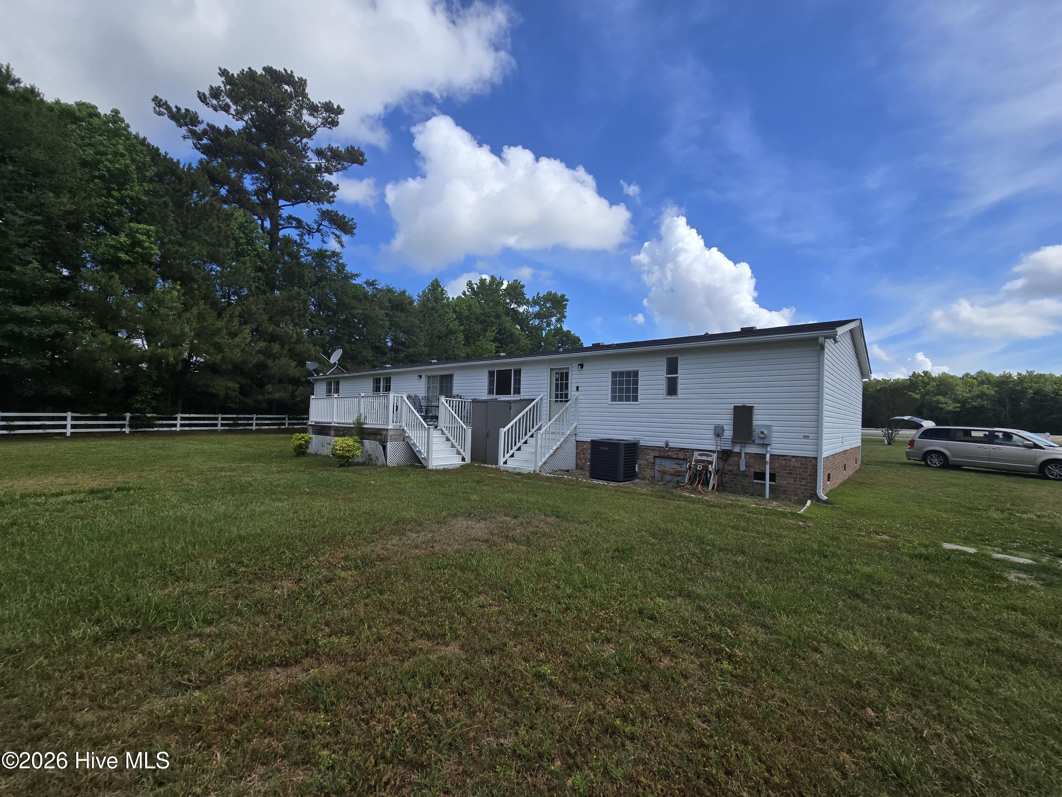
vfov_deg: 89.9
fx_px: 399
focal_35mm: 13
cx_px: 531
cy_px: 398
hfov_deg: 106.2
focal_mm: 2.2
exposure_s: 1/2352
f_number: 2.2
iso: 50
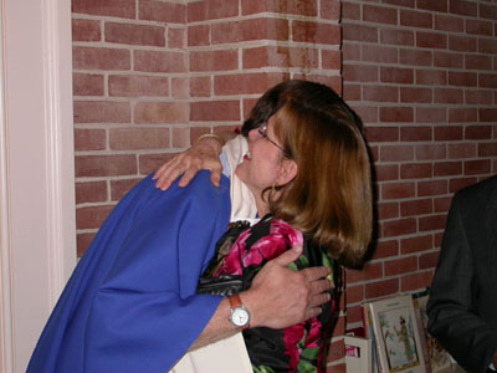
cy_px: 186
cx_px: 248
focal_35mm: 65
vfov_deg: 22.6
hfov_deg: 29.8
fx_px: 933
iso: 100
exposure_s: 1/60.3
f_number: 3.2
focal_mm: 13.6
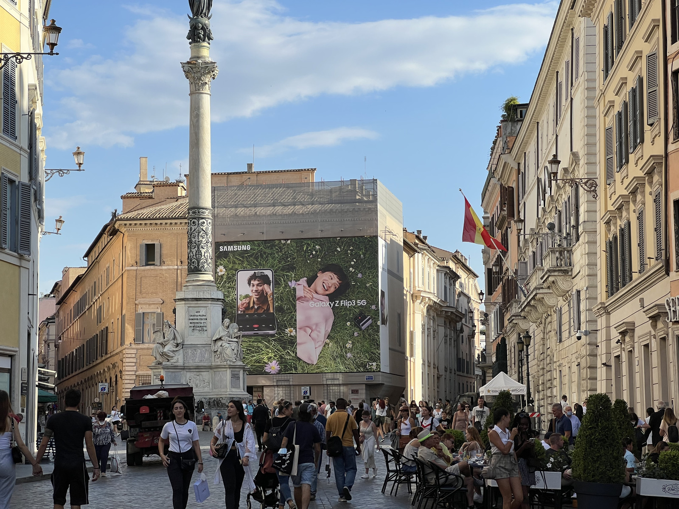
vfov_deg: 19.1
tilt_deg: +7.1
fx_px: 1510
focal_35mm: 77
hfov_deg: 25.3
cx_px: 340
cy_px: 254
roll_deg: +1.0
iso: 32
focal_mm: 9
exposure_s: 1/713
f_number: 2.8
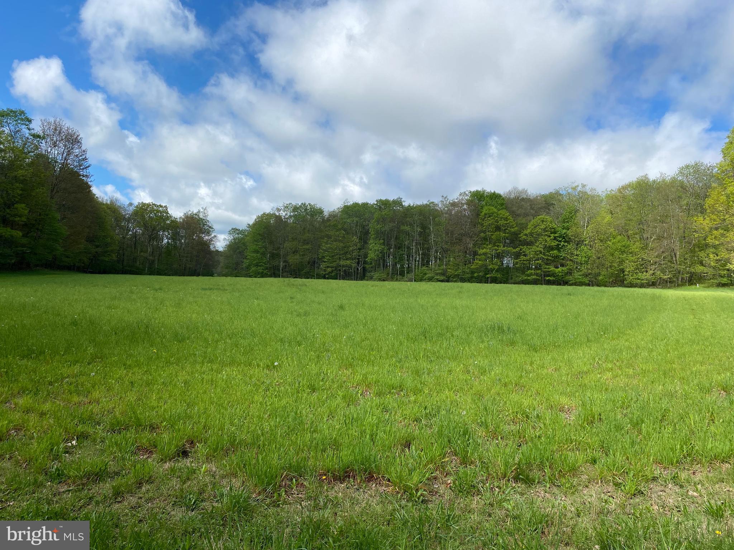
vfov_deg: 53.1
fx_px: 551
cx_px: 367
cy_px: 275
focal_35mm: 26
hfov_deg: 67.3
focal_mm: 4.25
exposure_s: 1/2571
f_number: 1.8
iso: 32
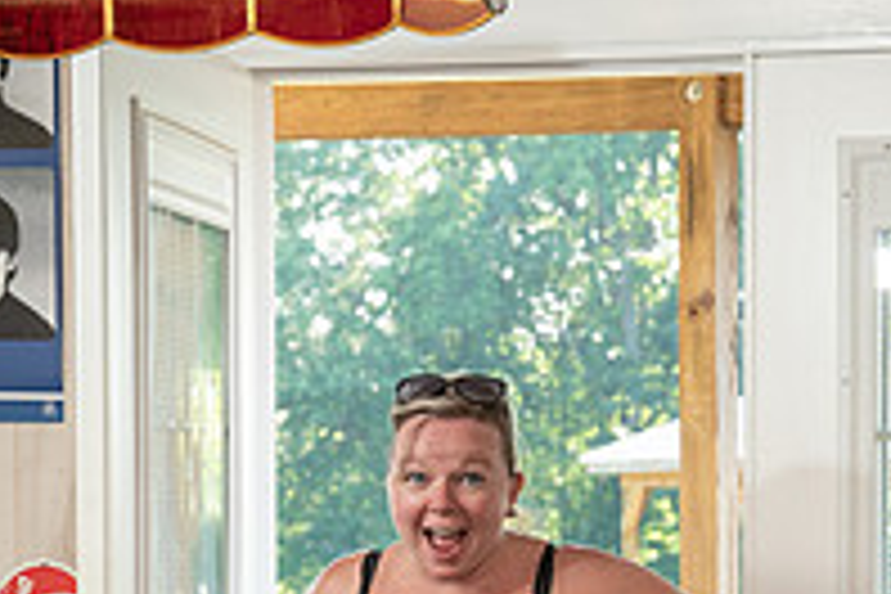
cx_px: 1062
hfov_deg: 13.0
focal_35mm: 154
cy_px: 710
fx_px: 3811
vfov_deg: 8.8
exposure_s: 1/250
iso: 1000
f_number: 5.6
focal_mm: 49
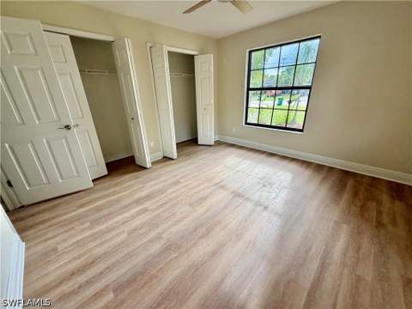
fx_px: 167
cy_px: 154
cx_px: 206
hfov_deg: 102.1
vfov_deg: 85.7
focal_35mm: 14
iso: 64
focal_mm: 2.22
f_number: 2.2
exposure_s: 1/121
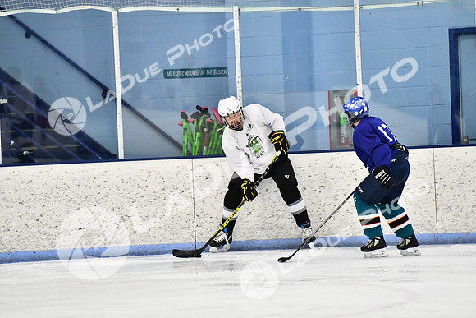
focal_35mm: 285
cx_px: 238
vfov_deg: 4.8
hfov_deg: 7.2
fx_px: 3769
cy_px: 159
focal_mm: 190
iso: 6400
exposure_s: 1/1250
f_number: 3.2
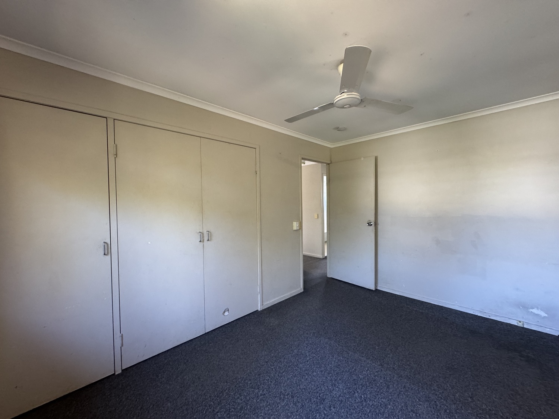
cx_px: 280
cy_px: 210
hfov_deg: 102.1
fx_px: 226
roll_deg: +1.0
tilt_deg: -1.9
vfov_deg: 85.7
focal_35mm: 14
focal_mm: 2.22
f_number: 2.2
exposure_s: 1/50
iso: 250
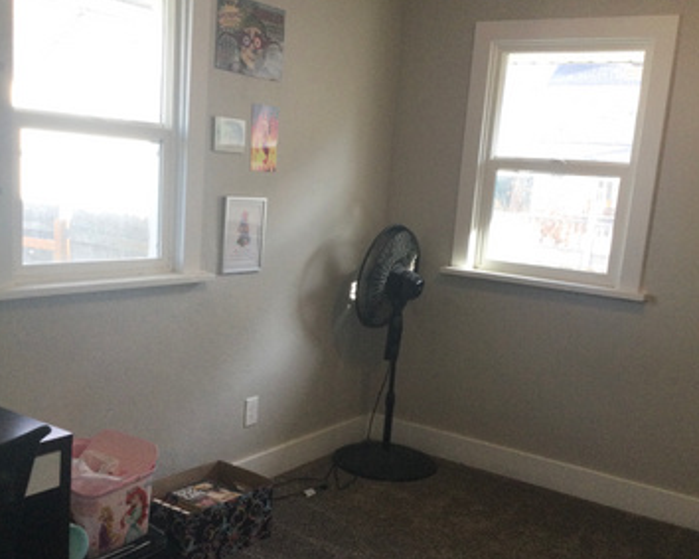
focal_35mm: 41
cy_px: 334
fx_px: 848
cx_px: 351
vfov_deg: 36.3
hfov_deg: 44.8
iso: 25
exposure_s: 1/30
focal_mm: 3.3
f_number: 2.4
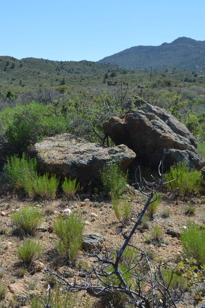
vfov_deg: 36.3
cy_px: 154
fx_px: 470
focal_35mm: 55
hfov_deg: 23.8
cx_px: 12
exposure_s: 1/250
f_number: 8
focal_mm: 24
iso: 125
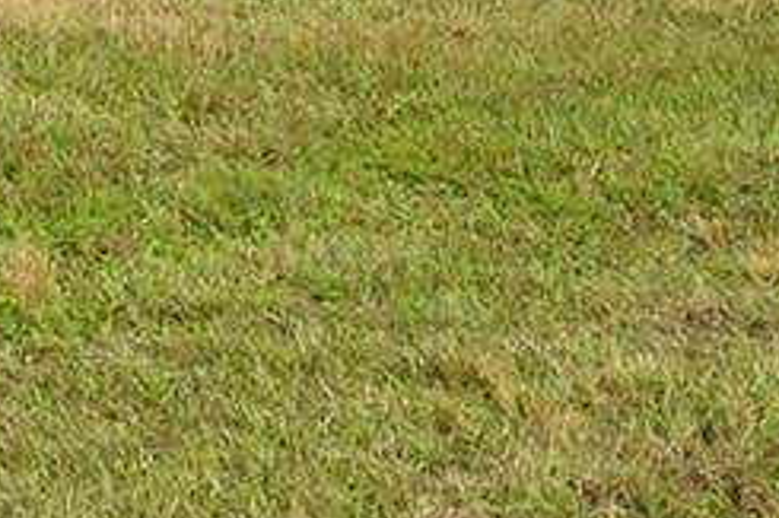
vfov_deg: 11.1
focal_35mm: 113
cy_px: -474
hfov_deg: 15.2
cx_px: -709
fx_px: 2443
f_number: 10
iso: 200
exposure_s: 1/400
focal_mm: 18
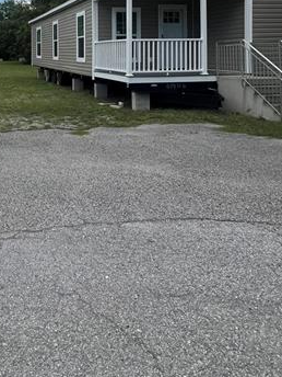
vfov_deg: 55.4
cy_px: 55
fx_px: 315
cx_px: 19
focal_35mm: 29
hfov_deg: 43.3
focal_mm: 1.57
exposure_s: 1/2320
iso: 32
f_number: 1.8
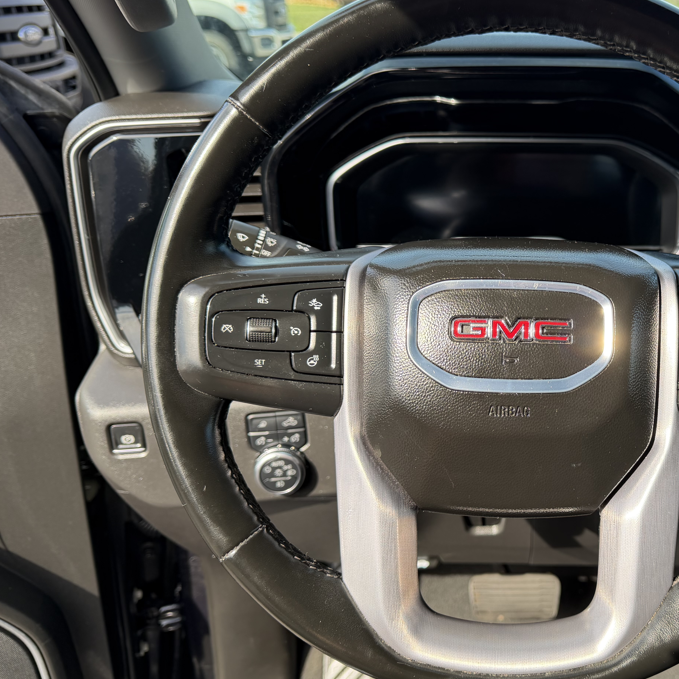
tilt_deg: -25.1
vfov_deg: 49.7
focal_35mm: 33
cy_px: 337
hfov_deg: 47.7
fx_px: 732
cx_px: 518
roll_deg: -1.9
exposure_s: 1/528
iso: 100
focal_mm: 6.76
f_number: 1.78
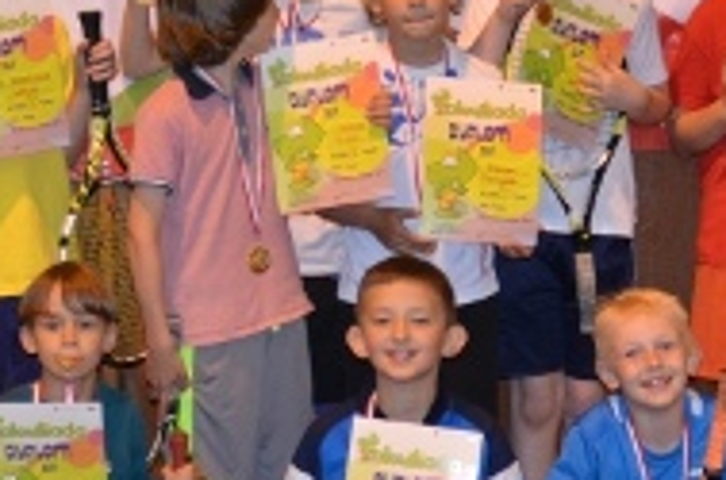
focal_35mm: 173
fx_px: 3480
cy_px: 173
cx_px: 238
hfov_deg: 11.9
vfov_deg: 7.9
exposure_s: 1/60
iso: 800
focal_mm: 34
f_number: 4.2
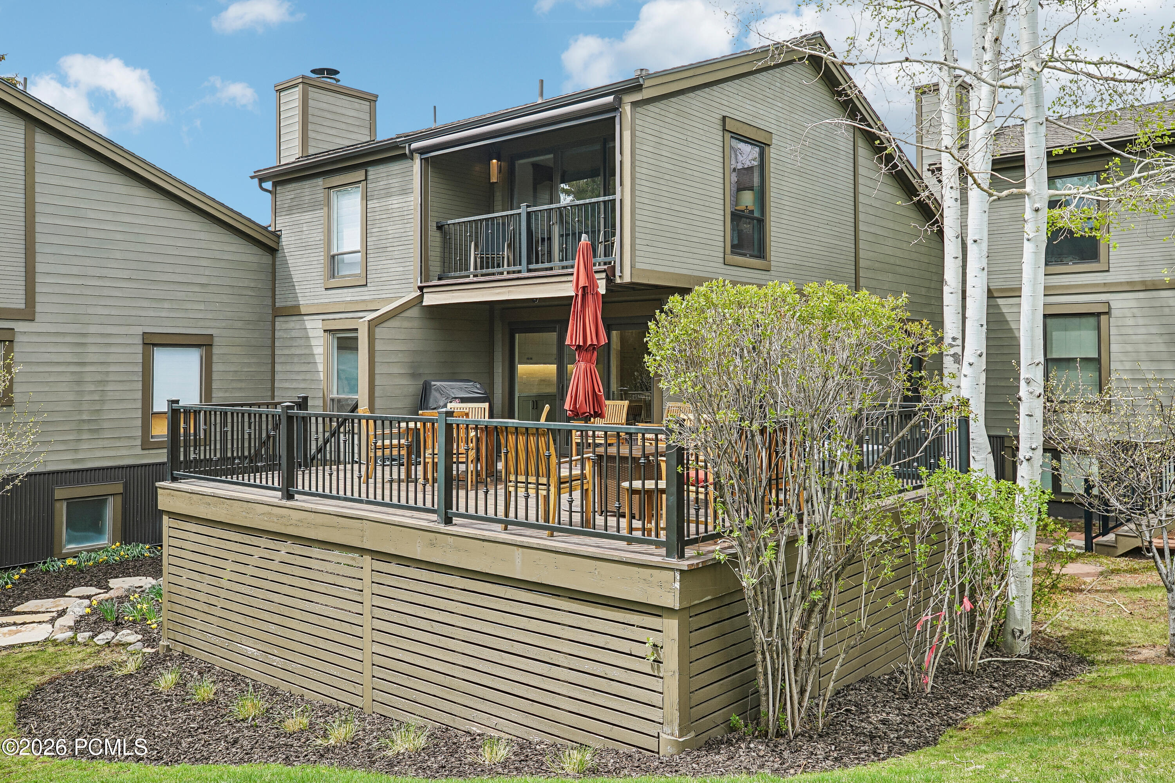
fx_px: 946
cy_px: 392
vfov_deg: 45.0
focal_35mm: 29
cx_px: 588
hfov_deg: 63.7
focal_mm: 29
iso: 100
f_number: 8
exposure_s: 1/80
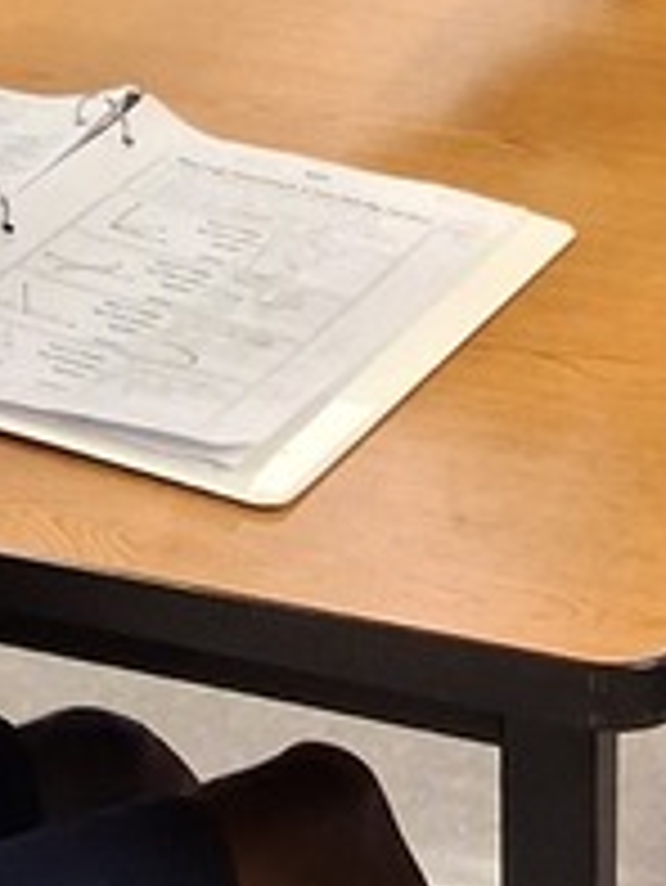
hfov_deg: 11.0
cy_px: -162
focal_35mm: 135
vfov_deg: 14.2
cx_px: 171
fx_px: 3459
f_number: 1.8
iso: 500
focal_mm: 3.98
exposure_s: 1/60
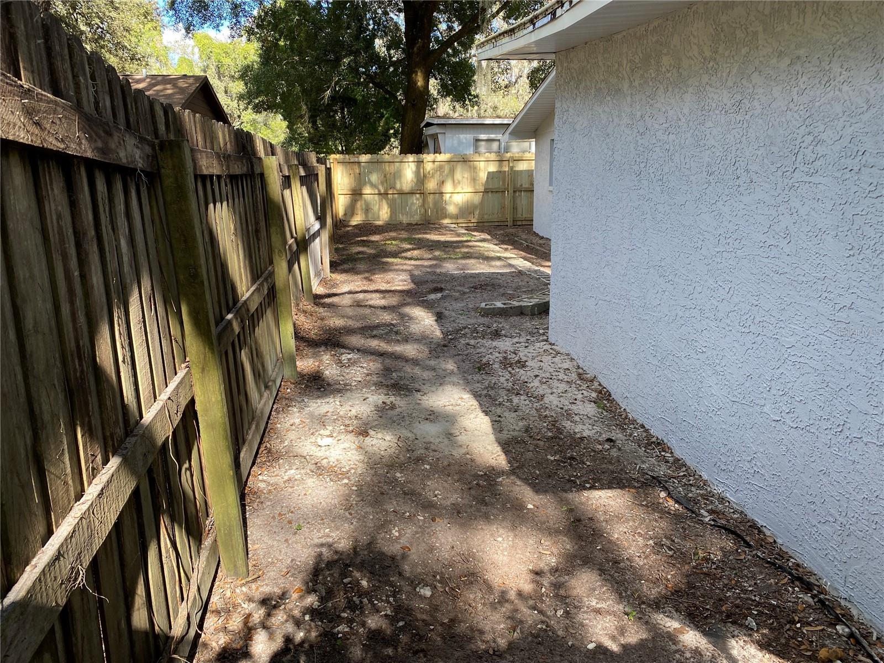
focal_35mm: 26
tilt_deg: -12.8
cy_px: 332
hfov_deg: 67.3
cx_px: 442
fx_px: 664
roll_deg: +0.0
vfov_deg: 53.1
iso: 32
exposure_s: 1/221
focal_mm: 4.25
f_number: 1.8
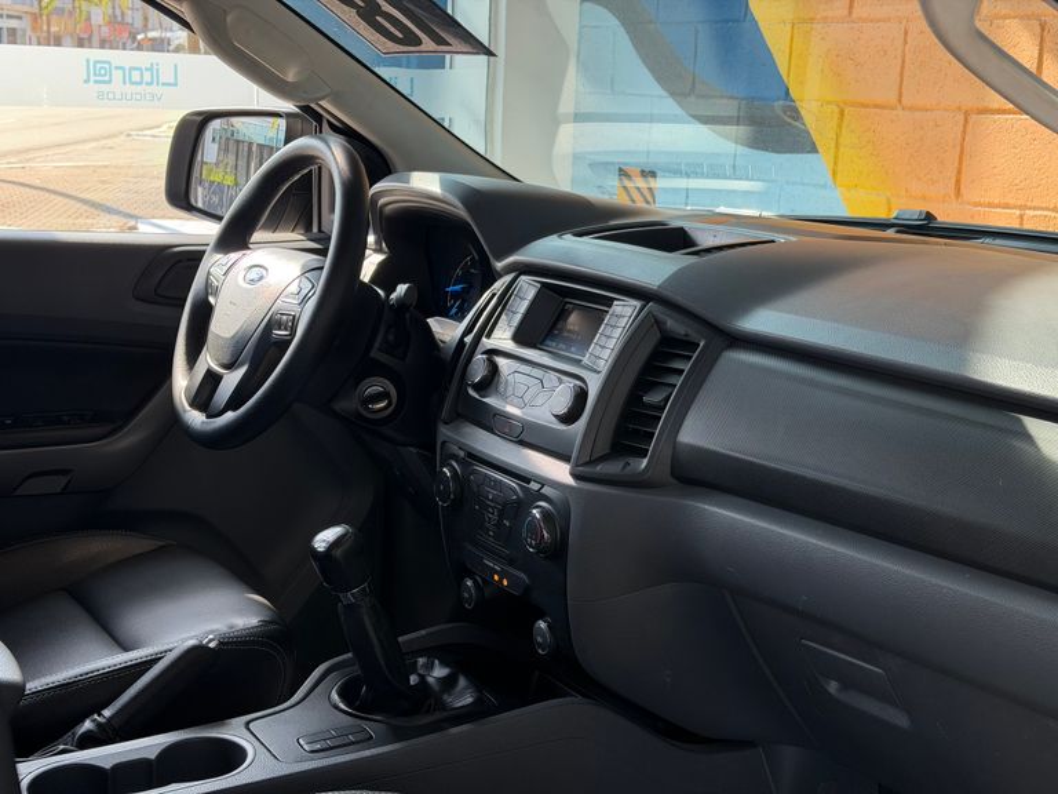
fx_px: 1467
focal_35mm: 48
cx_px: 529
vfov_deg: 30.3
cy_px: 397
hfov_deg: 39.7
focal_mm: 6.76
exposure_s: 1/177
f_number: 1.78
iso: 64
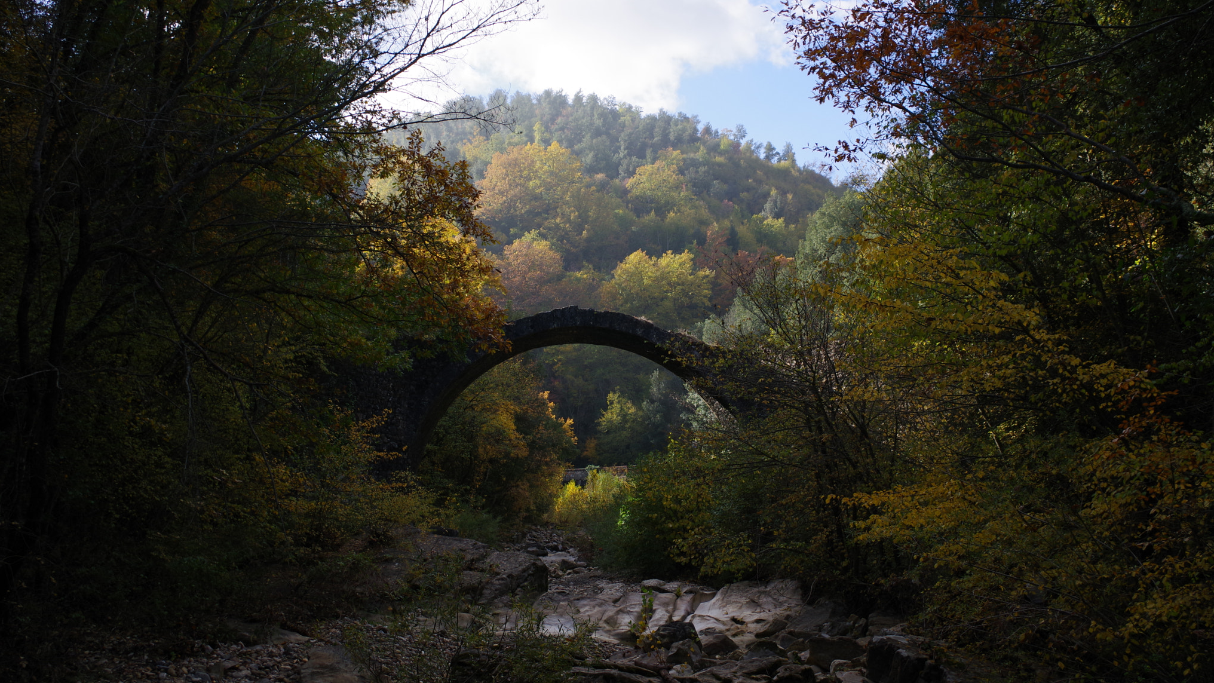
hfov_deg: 52.8
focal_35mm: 38
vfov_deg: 31.1
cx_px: 611
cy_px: 294
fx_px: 1223
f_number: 6.3
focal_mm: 24
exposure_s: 1/320
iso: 200
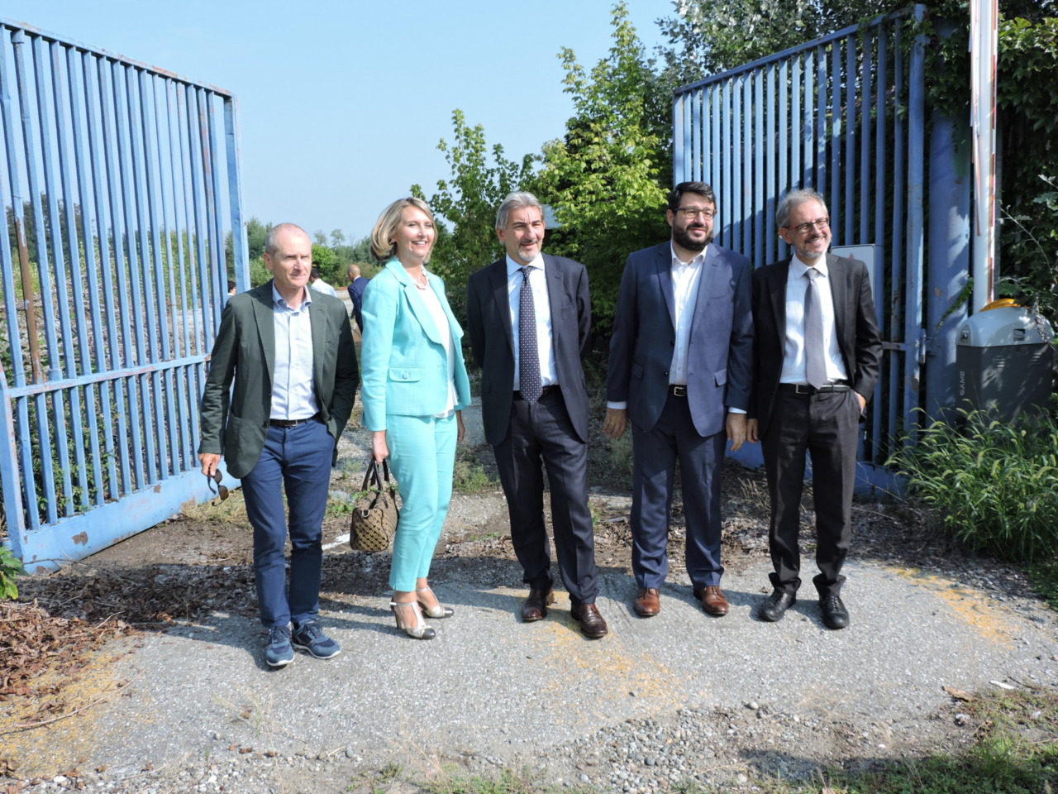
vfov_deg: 46.8
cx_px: 529
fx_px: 917
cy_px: 397
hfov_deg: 60.0
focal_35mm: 30
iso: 100
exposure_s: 1/640
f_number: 3.1
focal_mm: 5.4
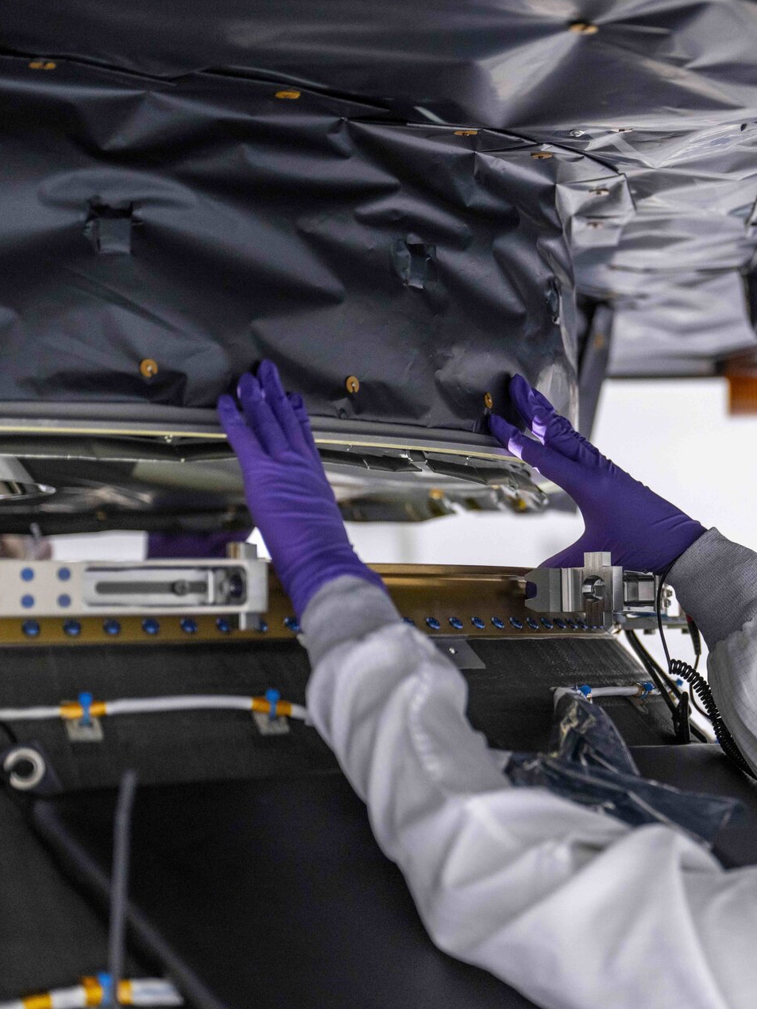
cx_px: 693
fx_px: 2711
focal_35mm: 93
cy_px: 503
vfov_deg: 21.1
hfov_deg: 15.7
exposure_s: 1/80
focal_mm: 64
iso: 1600
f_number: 2.8
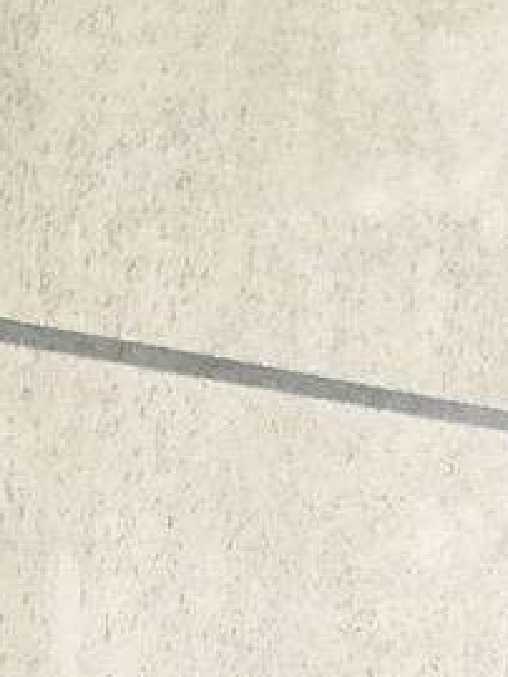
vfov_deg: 15.0
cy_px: 1117
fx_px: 2307
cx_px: -264
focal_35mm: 118
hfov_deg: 12.0
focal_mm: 3.3
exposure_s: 1/20
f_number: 2.4
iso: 200
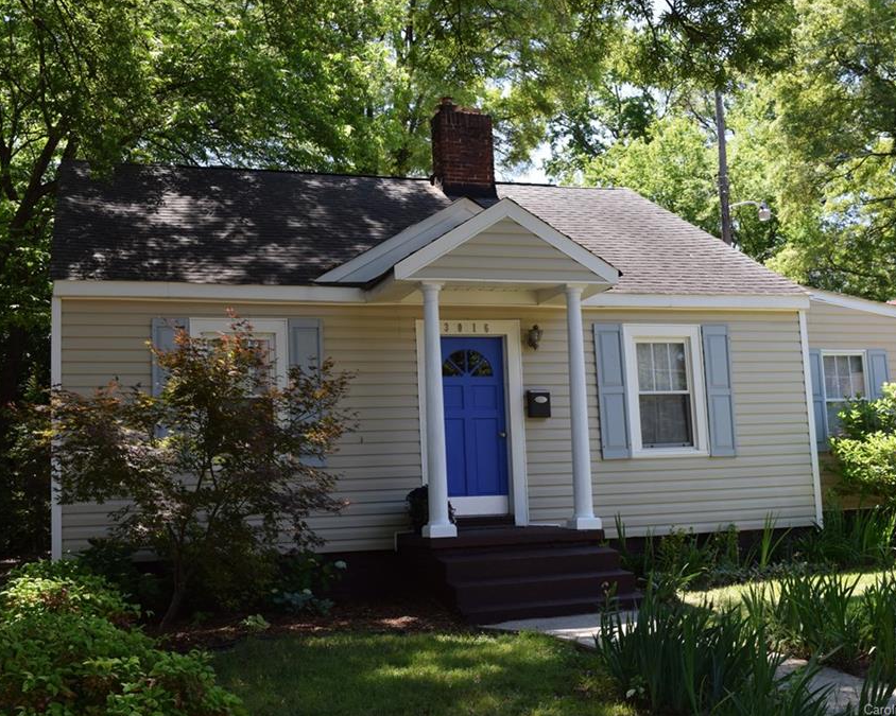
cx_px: 435
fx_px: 1087
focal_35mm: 41
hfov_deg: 44.8
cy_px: 357
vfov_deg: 36.5
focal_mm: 24
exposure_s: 1/250
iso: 400
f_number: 8
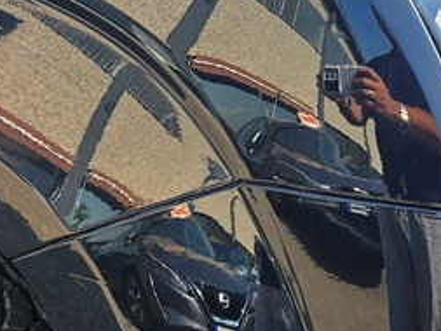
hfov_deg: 18.5
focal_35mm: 93
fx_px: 1185
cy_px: 117
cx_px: -234
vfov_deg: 15.9
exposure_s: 1/368
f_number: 1.7
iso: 12
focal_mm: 6.3
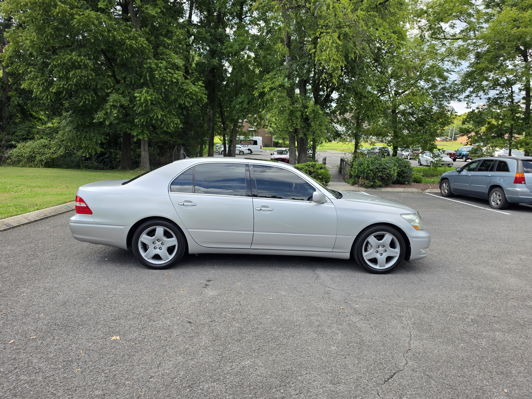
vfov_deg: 58.9
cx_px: 266
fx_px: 353
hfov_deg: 73.9
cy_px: 200
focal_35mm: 23
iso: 64
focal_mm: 6.5
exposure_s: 1/2436
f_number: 1.4
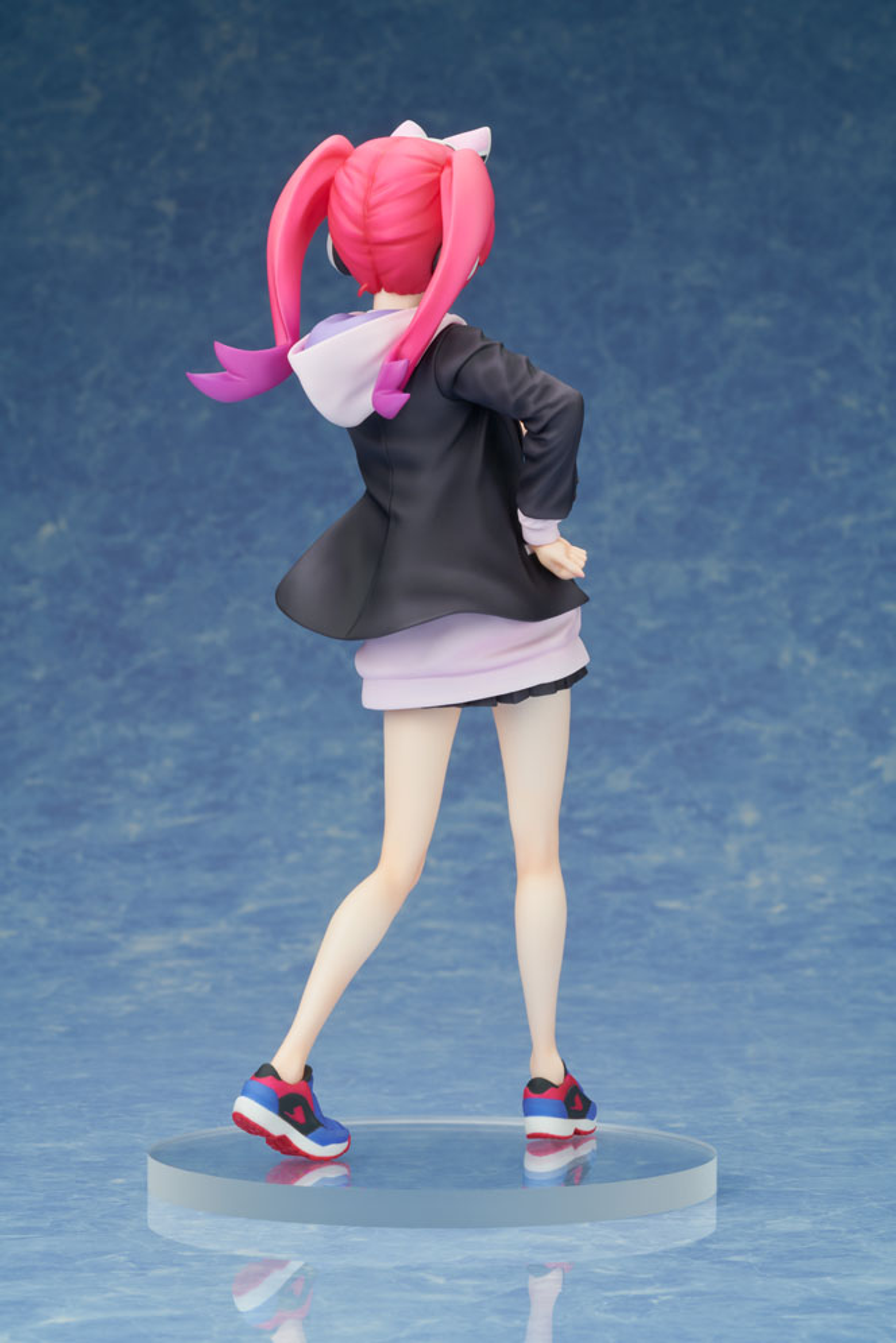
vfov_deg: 22.6
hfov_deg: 15.2
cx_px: 448
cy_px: 672
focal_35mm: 90
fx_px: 3360
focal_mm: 90
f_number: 22
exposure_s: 1/2.5
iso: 100
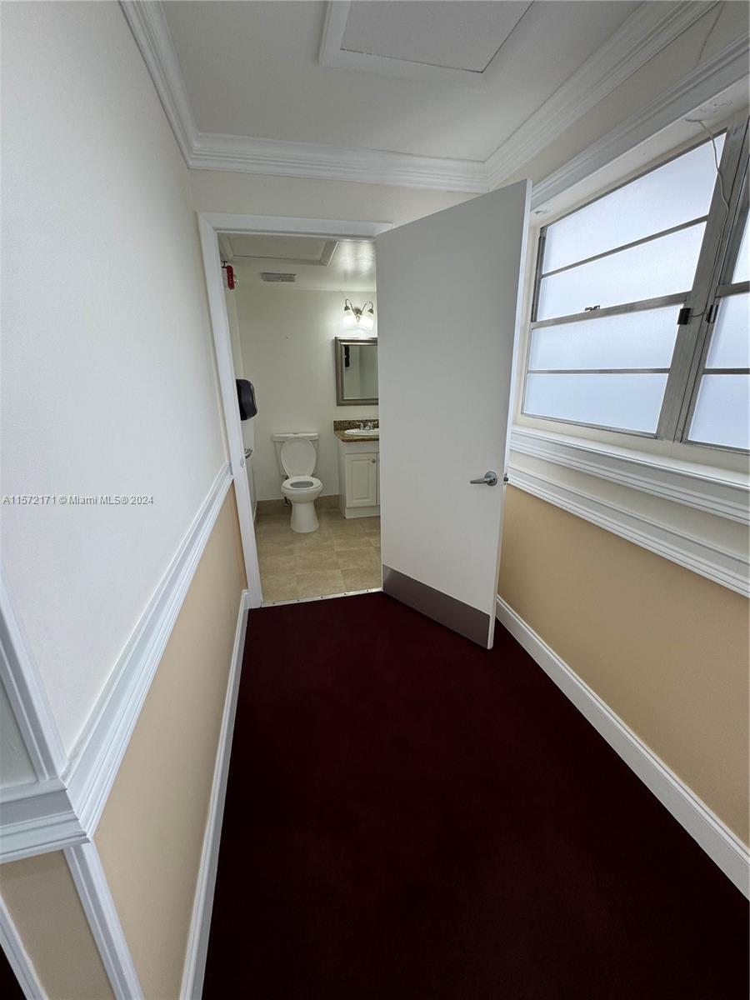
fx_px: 404
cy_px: 500
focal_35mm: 14
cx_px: 375
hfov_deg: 85.7
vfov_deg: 102.1
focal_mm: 2.22
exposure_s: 1/120
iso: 64
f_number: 2.2
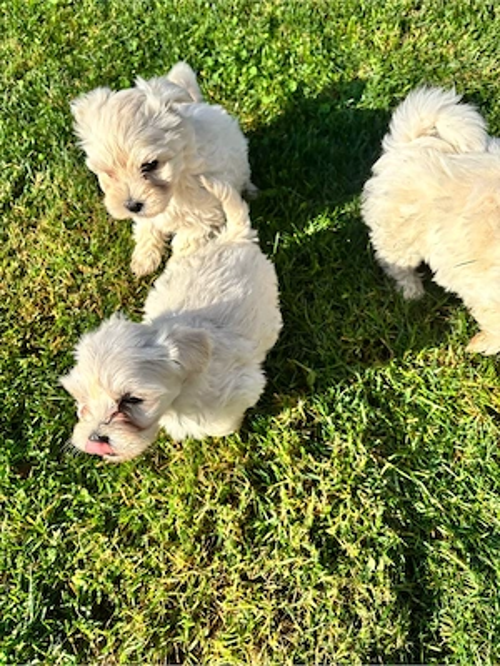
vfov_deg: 67.3
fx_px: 501
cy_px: 333
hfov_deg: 53.1
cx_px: 250
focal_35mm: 26
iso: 50
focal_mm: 5.96
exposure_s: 1/2933
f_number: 1.6
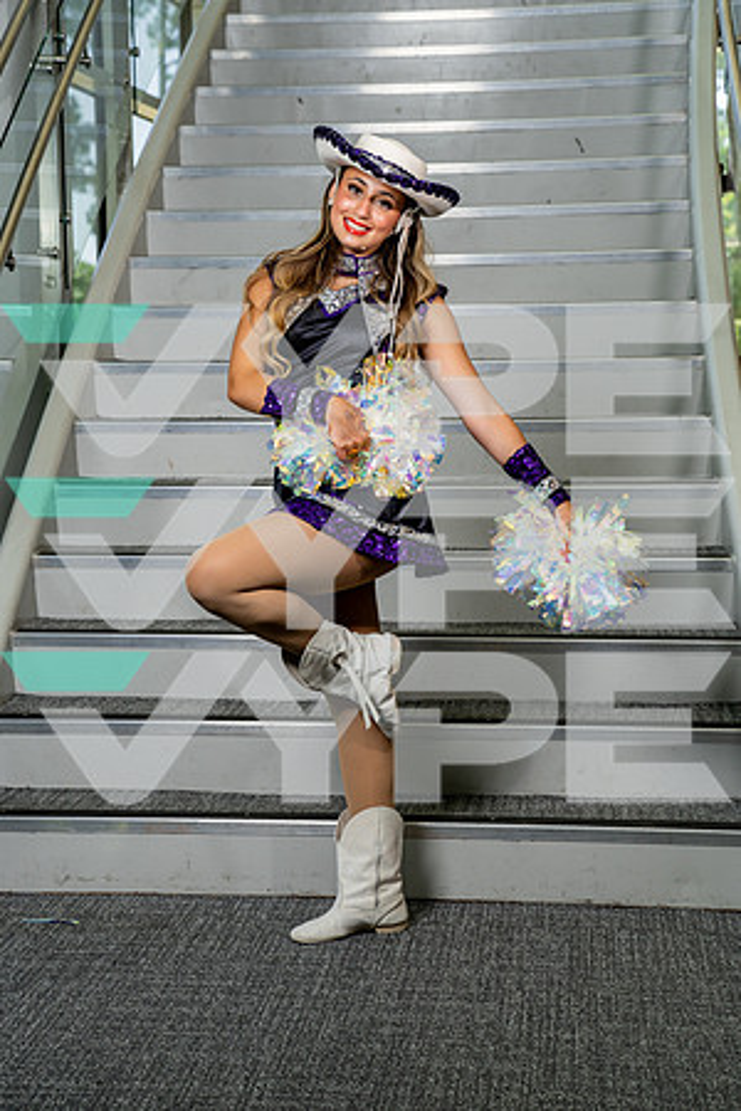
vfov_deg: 30.1
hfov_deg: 20.3
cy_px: 556
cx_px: 370
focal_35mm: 67
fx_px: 2068
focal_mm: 67
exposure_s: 1/250
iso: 400
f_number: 5.6
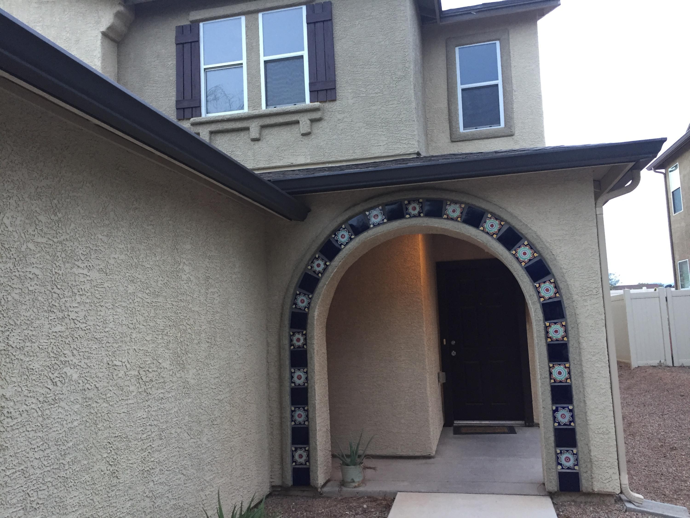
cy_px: 259
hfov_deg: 61.7
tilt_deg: +6.4
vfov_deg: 48.2
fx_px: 578
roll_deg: +2.2
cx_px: 345
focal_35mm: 29
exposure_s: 1/30
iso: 125
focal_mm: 4.15
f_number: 2.2
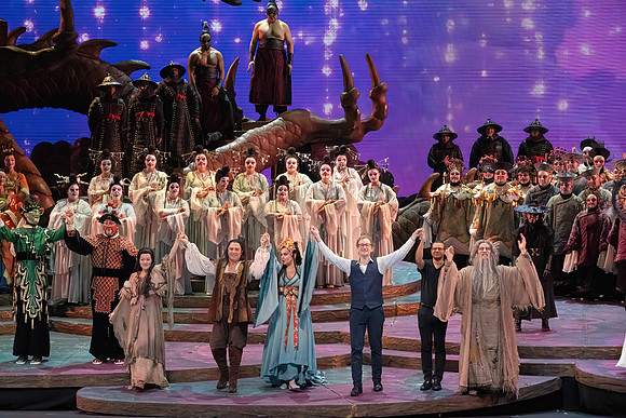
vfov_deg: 11.0
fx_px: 2174
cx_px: 313
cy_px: 209
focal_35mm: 125
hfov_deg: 16.4
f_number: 10
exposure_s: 1/1000
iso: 20000
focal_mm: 125
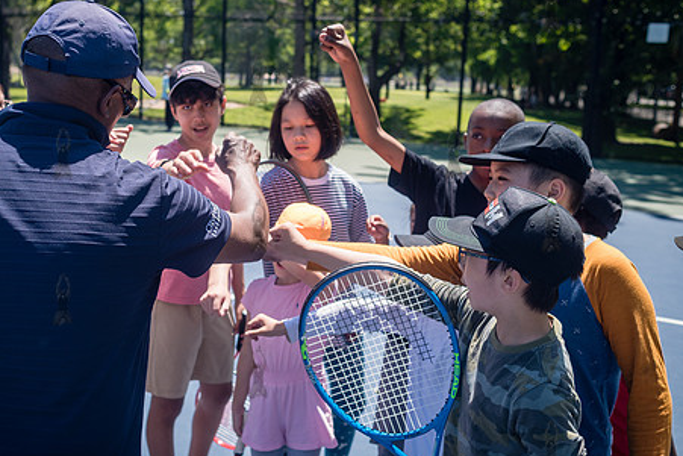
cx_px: 257
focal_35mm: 45
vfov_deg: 29.9
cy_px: 225
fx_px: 854
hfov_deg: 43.3
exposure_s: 1/800
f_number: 4
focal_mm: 35
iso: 200
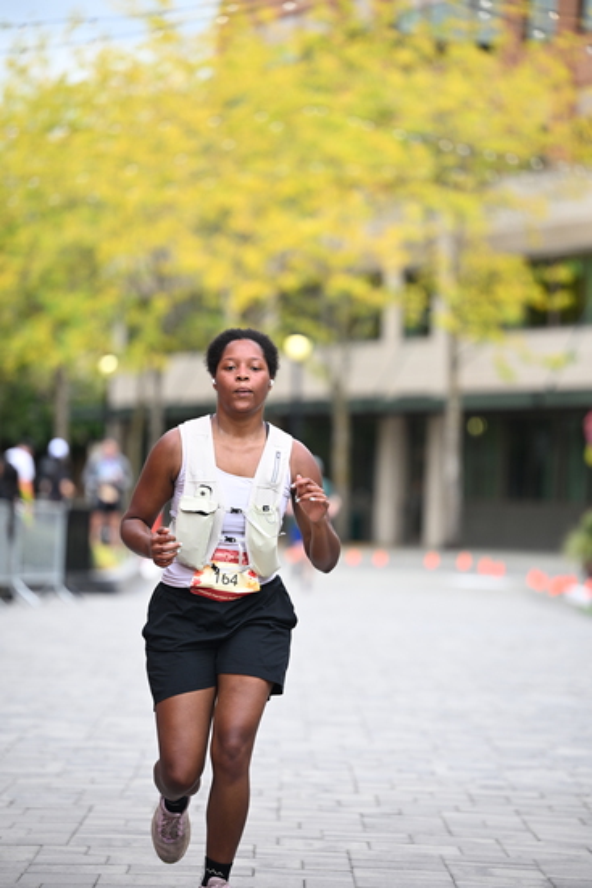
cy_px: 444
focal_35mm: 145
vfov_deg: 14.1
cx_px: 296
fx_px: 3574
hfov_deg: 9.5
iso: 640
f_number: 2.8
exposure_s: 1/1600
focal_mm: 145
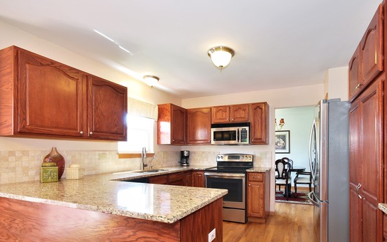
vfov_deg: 64.3
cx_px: 219
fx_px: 190
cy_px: 147
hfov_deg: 90.6
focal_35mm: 18
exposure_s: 1/6
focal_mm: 10
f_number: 9
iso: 200
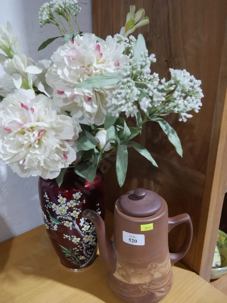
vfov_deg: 54.0
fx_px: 297
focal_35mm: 34
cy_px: 152
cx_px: 114
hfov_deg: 41.8
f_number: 4
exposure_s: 1/60
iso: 800
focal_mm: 17
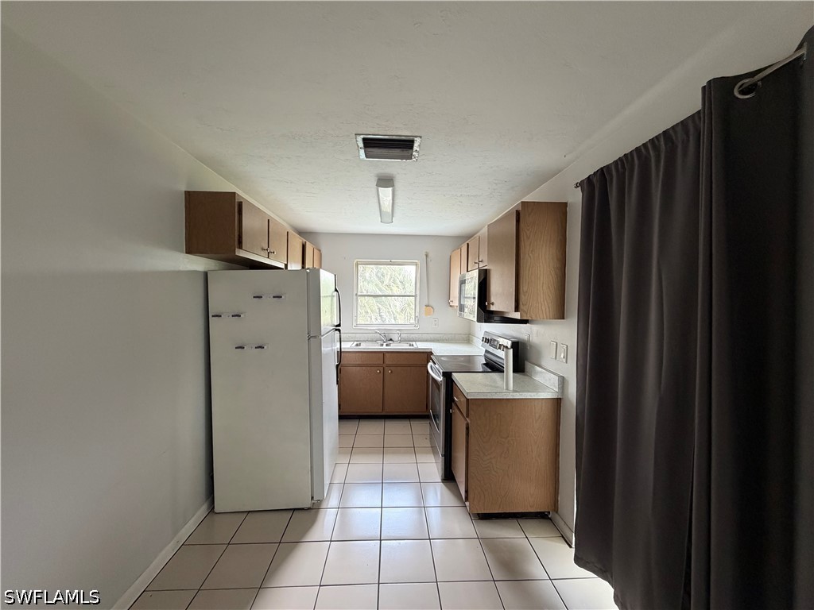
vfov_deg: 85.7
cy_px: 305
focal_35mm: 14
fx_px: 329
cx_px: 407
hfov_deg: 102.1
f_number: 2.2
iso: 320
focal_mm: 2.22
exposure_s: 1/80
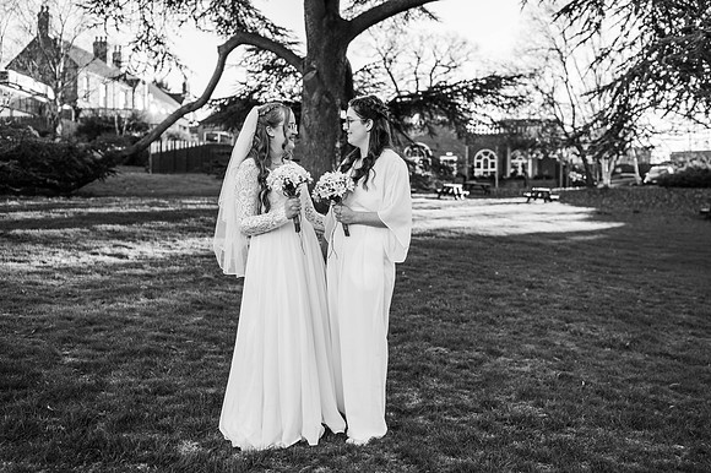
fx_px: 691
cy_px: 236
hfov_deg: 54.5
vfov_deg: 37.8
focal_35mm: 35
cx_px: 356
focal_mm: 35
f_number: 2.5
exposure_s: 1/1250
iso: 100
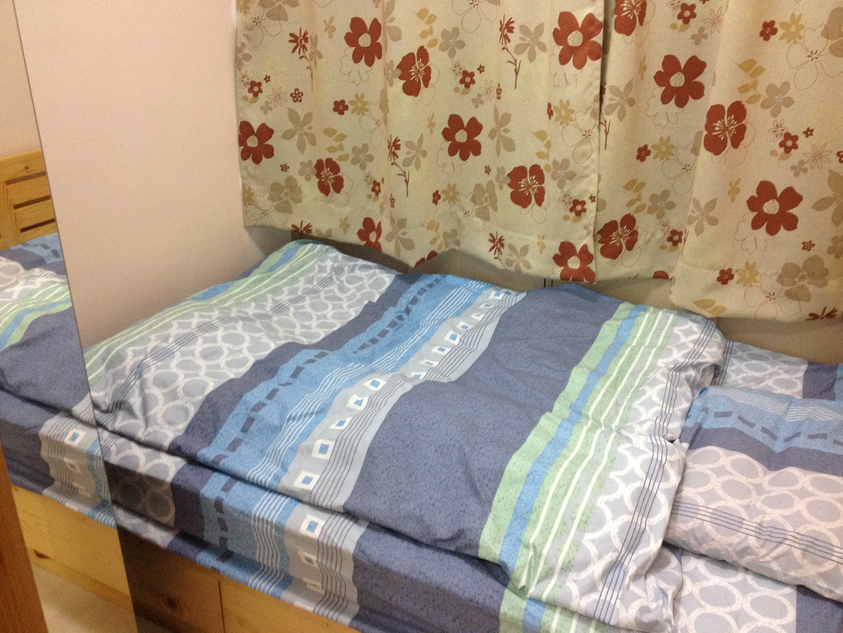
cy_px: 316
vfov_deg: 40.7
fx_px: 852
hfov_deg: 52.6
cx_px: 422
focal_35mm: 35
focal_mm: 4.28
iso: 250
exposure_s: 1/20
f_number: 2.4
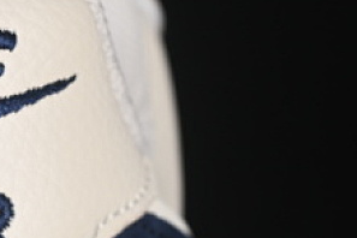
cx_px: -157
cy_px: 370
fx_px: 2707
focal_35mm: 273
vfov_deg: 5.0
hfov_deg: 7.4
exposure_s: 1/80
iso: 160
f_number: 7.1
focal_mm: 50
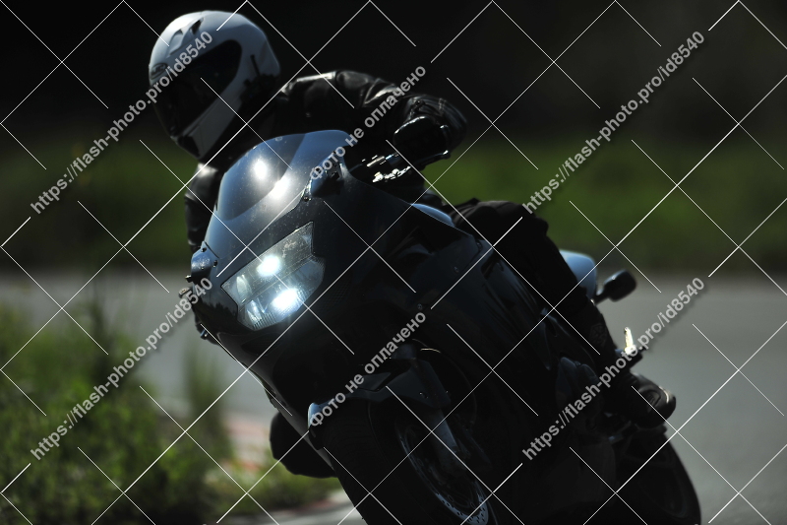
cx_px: 394
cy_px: 262
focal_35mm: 400
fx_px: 8742
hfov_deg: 5.2
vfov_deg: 3.4
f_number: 2.8
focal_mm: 400
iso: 100
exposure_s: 1/8000
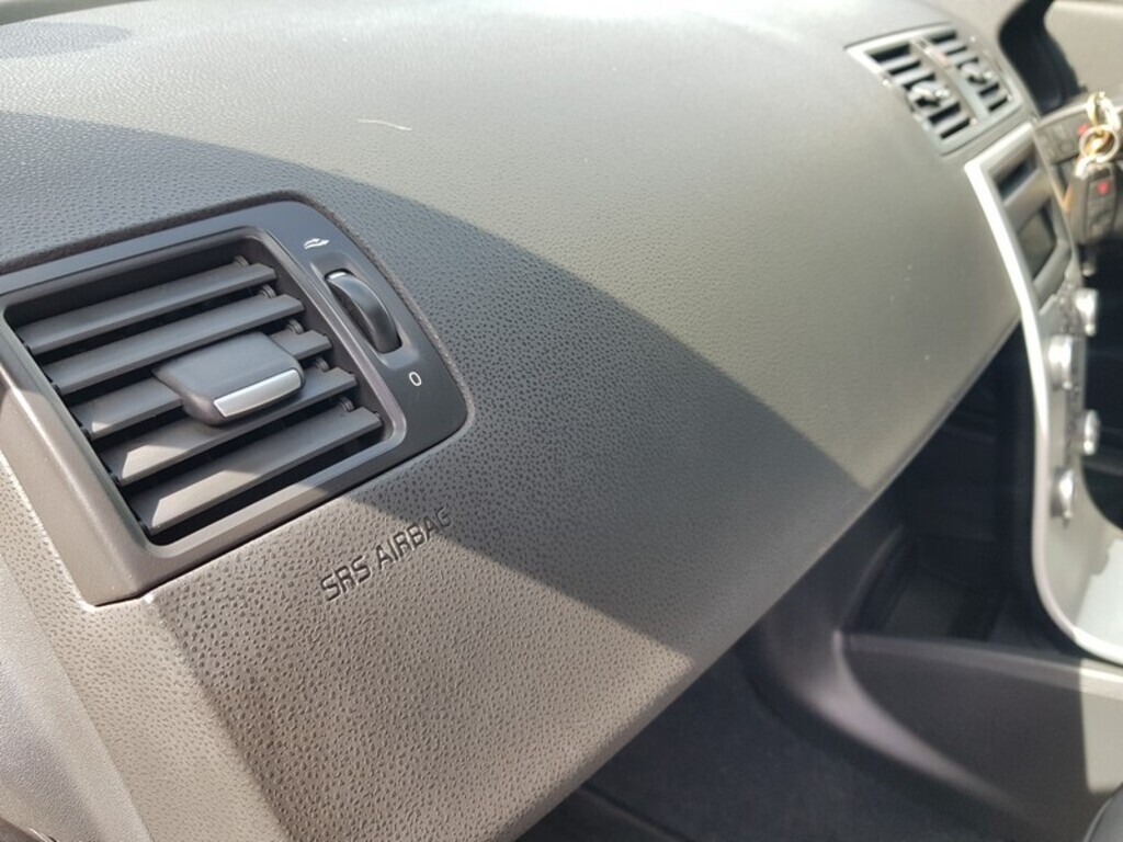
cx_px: 562
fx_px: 843
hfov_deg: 67.3
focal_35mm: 26
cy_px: 421
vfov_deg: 53.1
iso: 40
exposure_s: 1/149
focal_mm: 4.3
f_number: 1.7
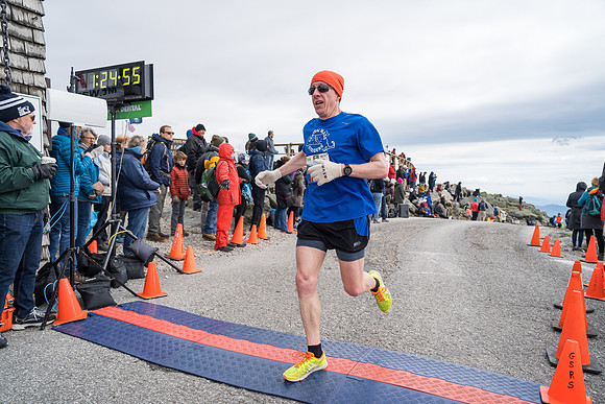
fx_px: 403
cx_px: 302
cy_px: 202
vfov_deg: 53.2
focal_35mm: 24
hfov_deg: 73.7
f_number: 4
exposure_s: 1/1000
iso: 200
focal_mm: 24
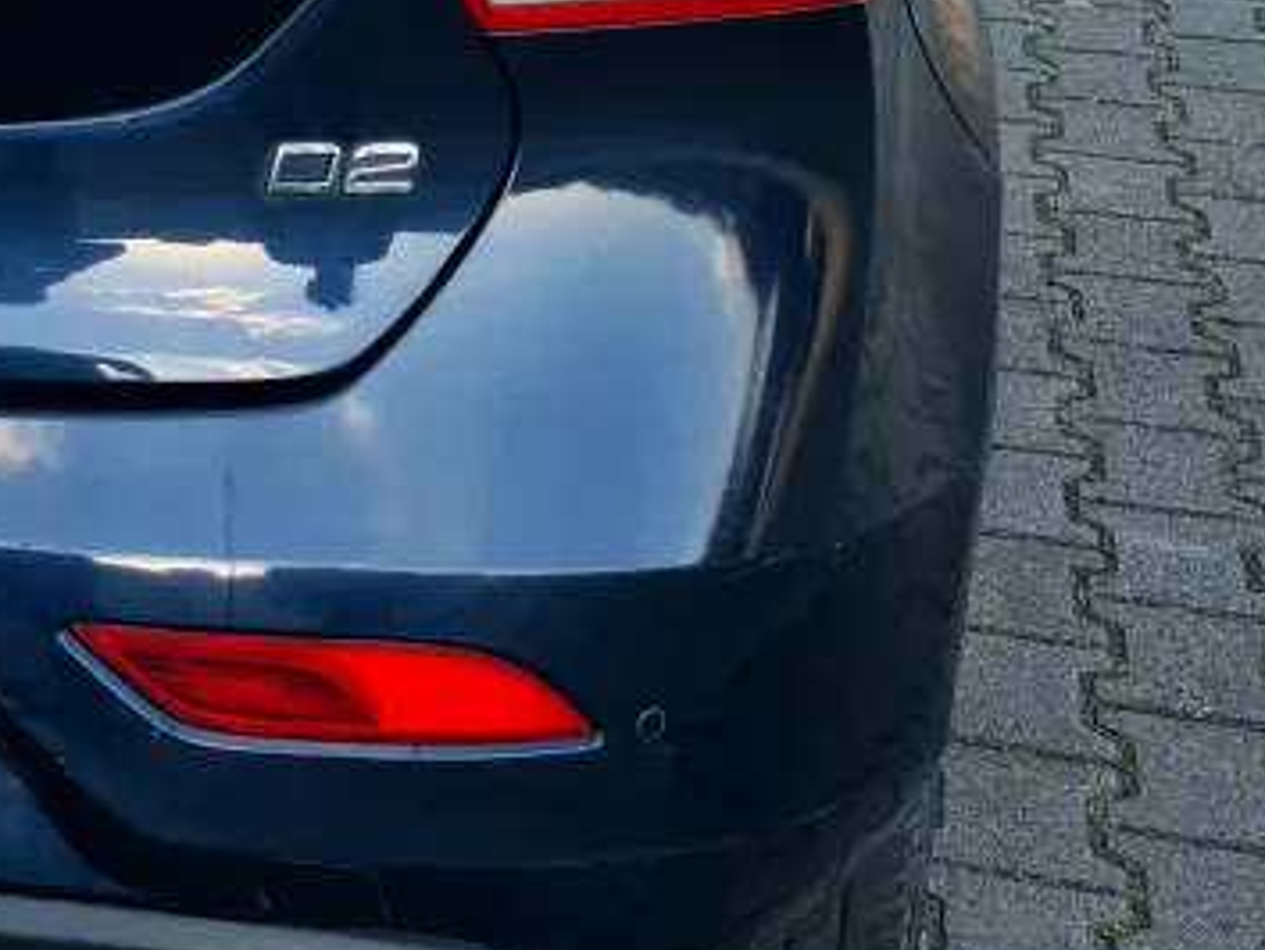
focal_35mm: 94
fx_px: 3437
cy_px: -143
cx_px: -479
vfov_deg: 15.3
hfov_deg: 19.0
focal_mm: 5.4
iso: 50
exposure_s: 1/385
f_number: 1.8
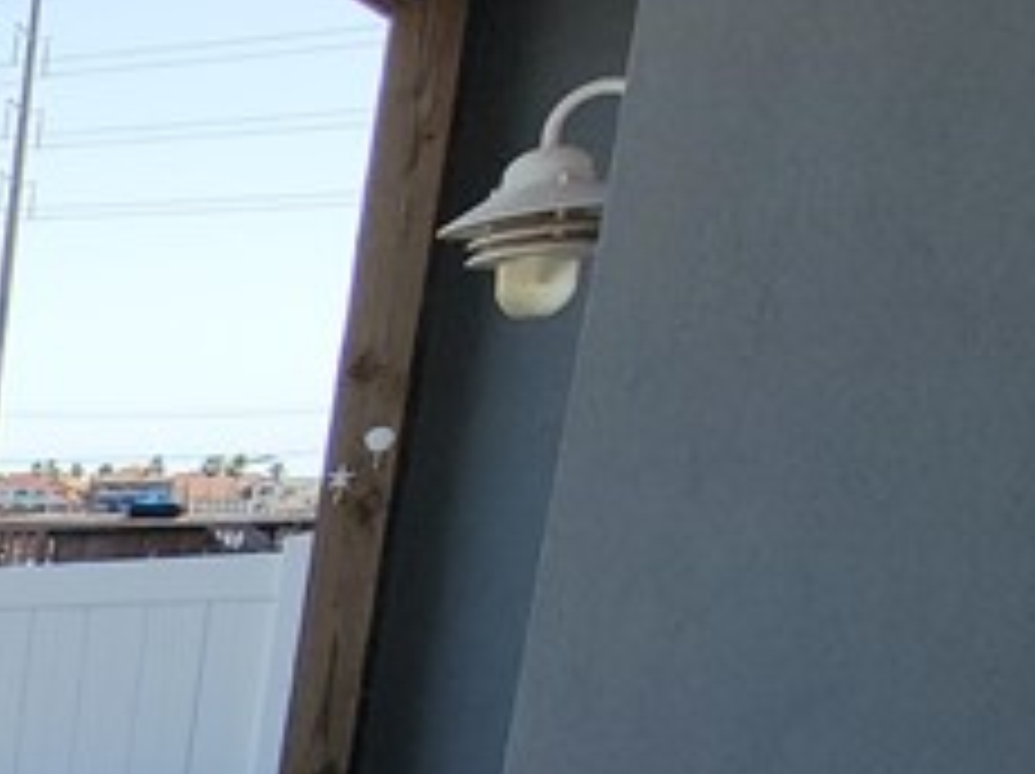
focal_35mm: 58
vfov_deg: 23.1
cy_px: 932
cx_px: -945
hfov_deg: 20.2
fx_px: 1732
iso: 50
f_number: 2.2
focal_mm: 2.2
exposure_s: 1/929
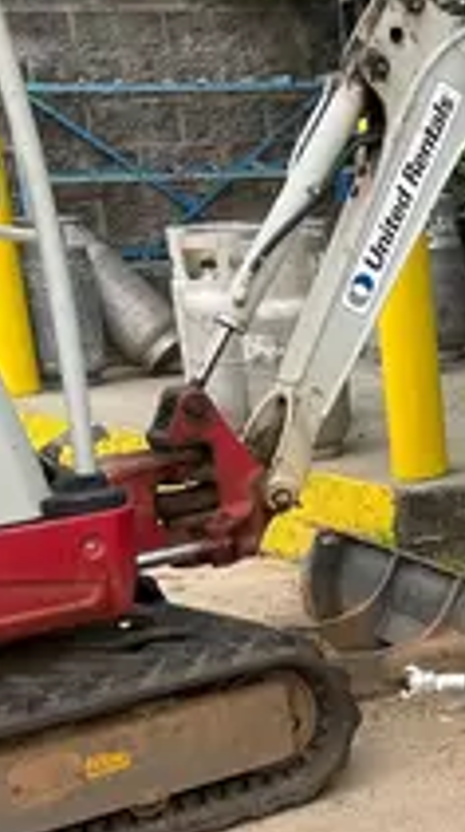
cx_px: 796
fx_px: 1629
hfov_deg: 14.6
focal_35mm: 74
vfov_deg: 28.3
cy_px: 605
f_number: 1.6
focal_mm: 5.1
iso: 50
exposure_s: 1/1140
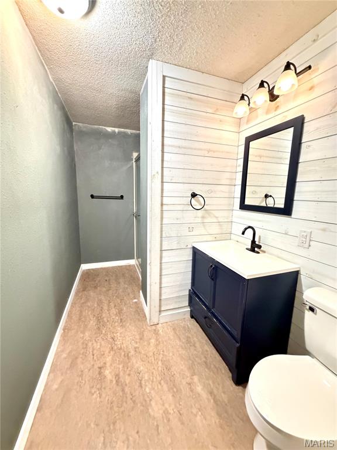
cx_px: 168
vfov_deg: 102.1
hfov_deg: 85.7
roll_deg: -1.5
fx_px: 182
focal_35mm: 14
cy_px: 225
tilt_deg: -9.7
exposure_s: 1/30
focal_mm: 2.22
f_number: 2.2
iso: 1250
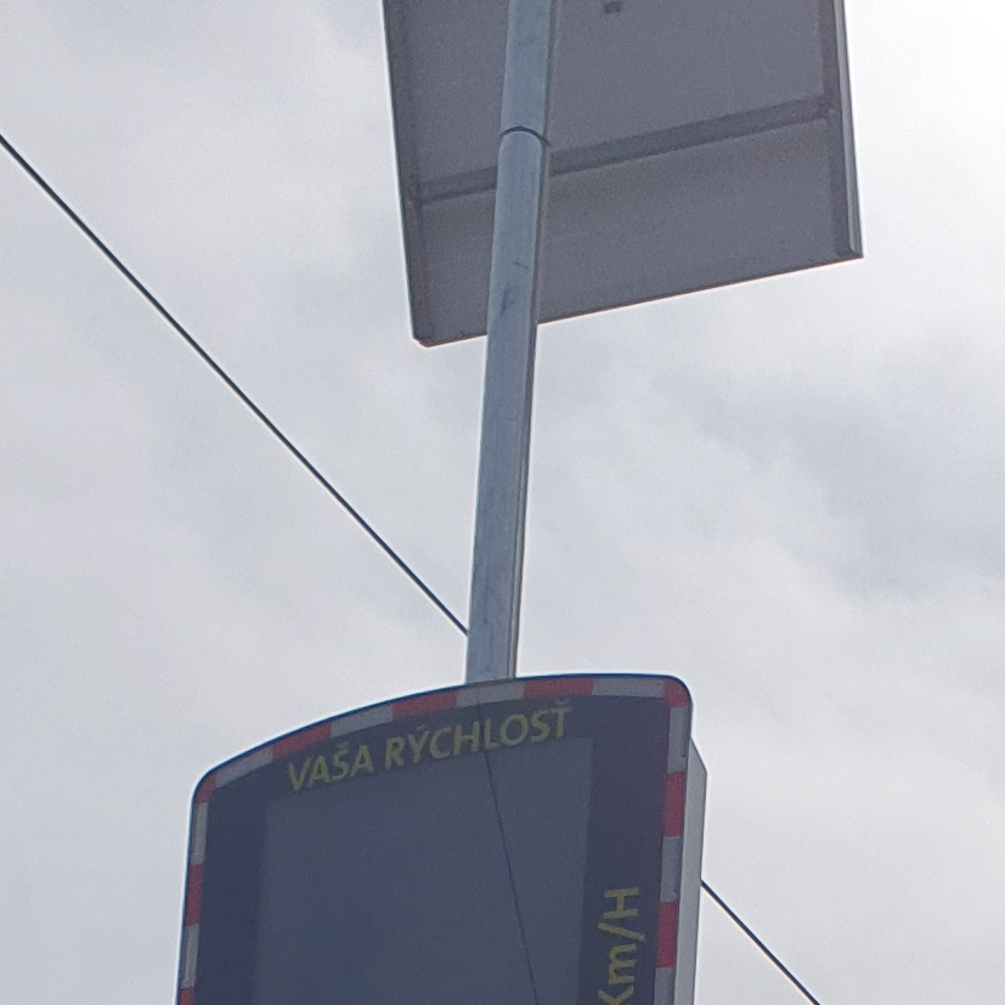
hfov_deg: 15.6
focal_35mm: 112
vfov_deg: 13.5
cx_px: 560
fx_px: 3679
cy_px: 1963
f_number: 2.4
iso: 50
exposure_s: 1/6536
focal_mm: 4.32
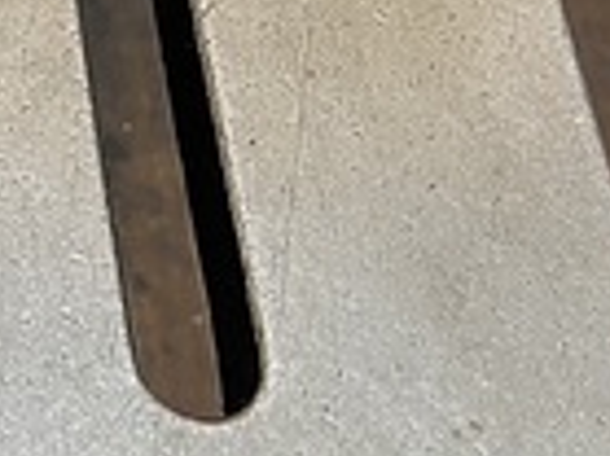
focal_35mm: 120
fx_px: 2113
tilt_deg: -60.3
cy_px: 114
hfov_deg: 14.3
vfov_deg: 12.3
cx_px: -522
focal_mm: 5.1
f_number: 1.6
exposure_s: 1/60
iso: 200
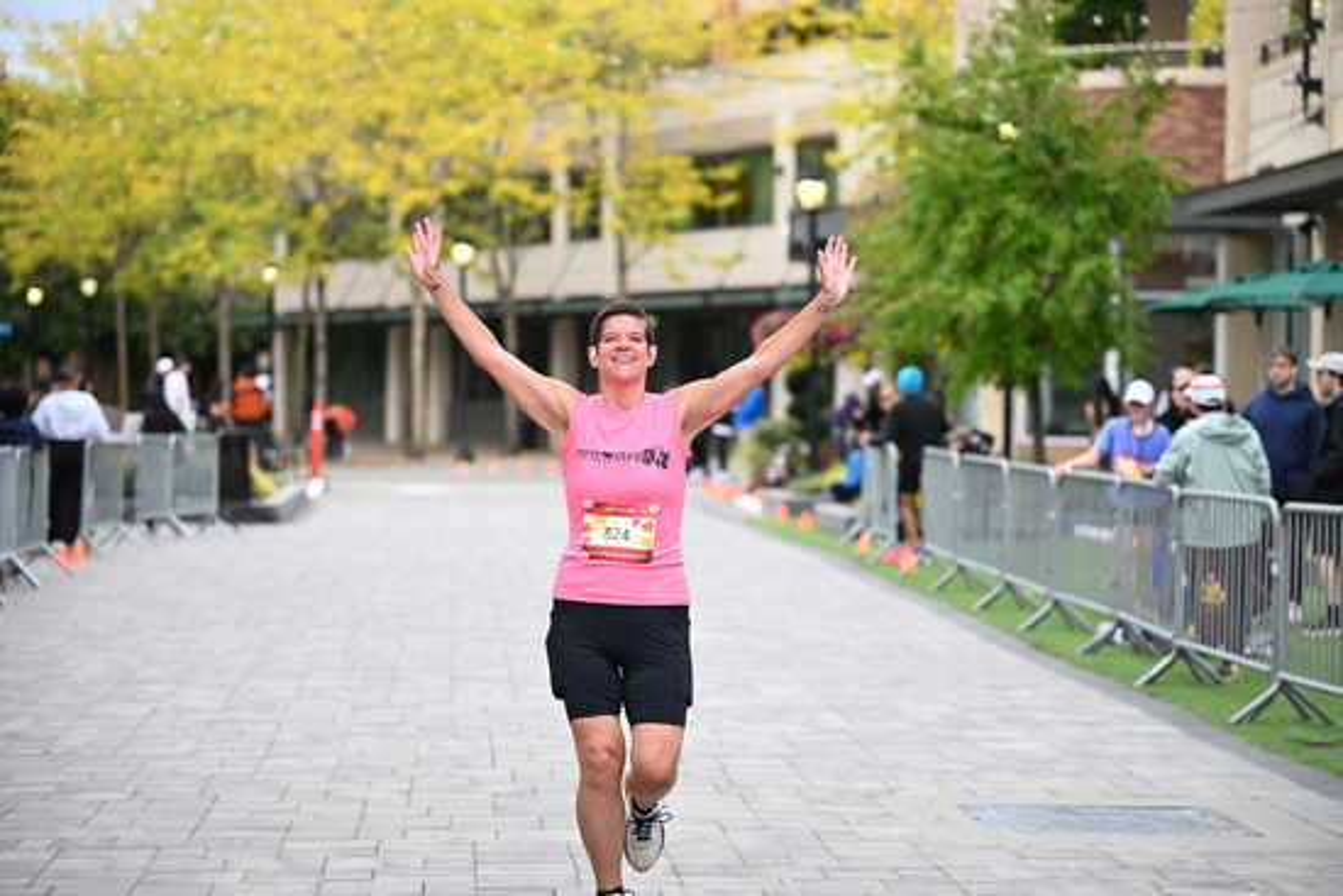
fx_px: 3657
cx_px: 672
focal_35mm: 98
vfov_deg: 14.0
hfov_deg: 20.8
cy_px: 448
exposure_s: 1/2000
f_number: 2.8
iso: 640
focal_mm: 98
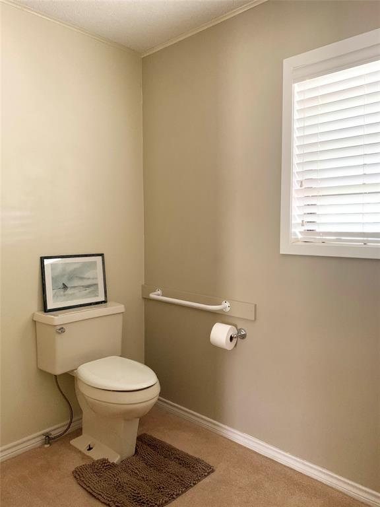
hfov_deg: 53.1
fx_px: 381
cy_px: 254
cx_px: 190
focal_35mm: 26
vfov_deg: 67.3
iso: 500
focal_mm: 4.25
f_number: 1.8
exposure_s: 1/30
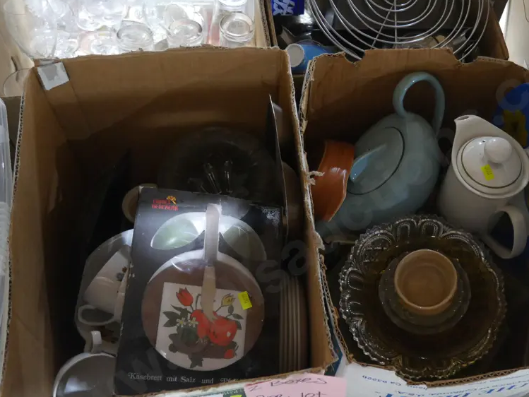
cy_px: 231
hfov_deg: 45.4
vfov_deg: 35.1
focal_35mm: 41
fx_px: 627
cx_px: 331
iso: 2000
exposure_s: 1/60
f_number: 3.6
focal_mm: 15
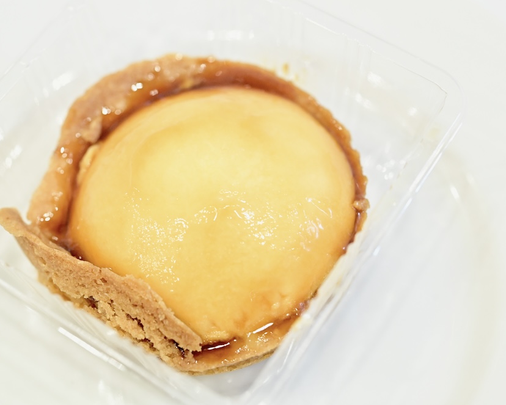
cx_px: 203
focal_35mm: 68
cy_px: 202
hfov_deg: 27.8
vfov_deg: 22.5
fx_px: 1019
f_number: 5.6
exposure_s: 1/125
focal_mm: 60
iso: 6400
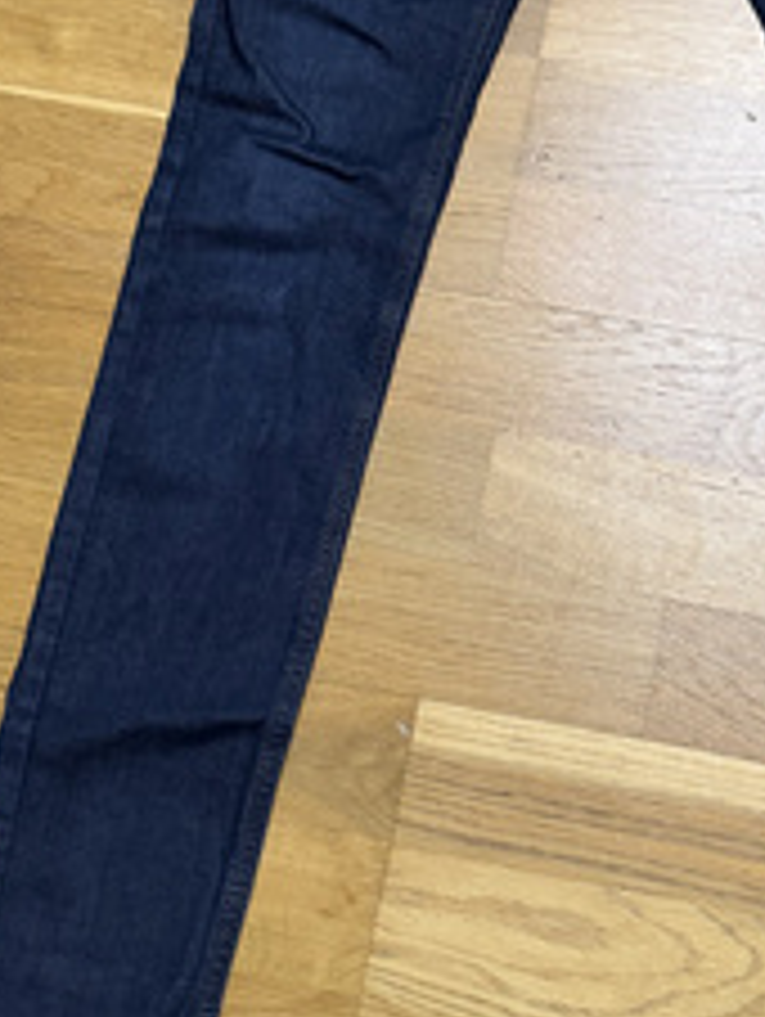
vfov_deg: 35.3
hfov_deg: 27.1
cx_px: 596
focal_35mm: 53
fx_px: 1559
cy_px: 248
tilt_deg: -74.0
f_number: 1.78
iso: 500
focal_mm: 6.76
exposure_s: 1/50
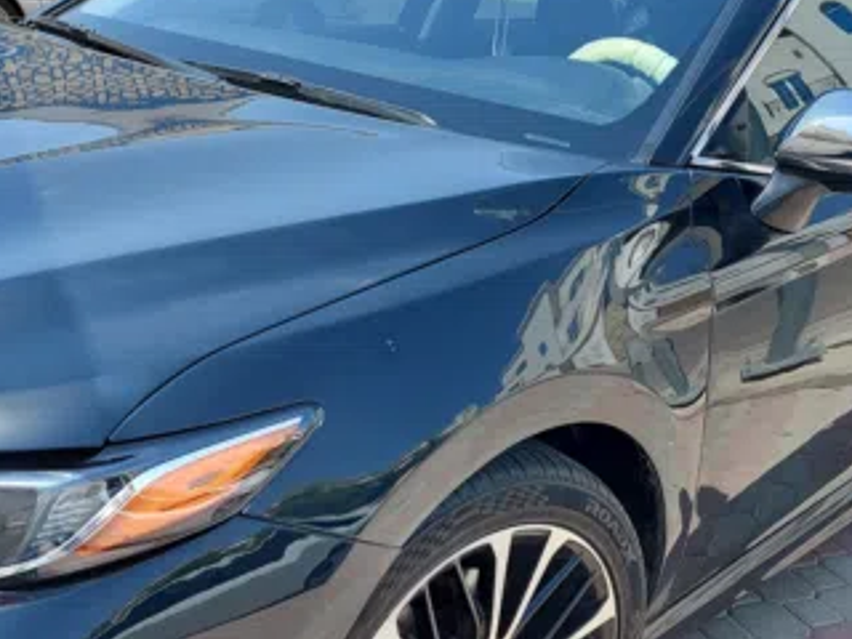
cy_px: 365
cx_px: 485
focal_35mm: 48
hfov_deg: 39.6
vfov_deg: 30.2
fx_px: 1181
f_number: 1.8
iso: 32
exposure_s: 1/399
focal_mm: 5.23
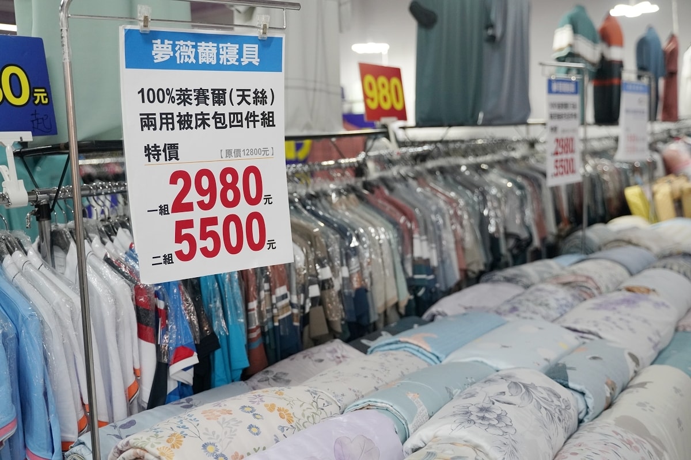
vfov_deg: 36.9
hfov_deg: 53.1
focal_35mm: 36
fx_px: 691
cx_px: 346
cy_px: 230
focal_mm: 36
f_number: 2.8
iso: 3200
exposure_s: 1/160
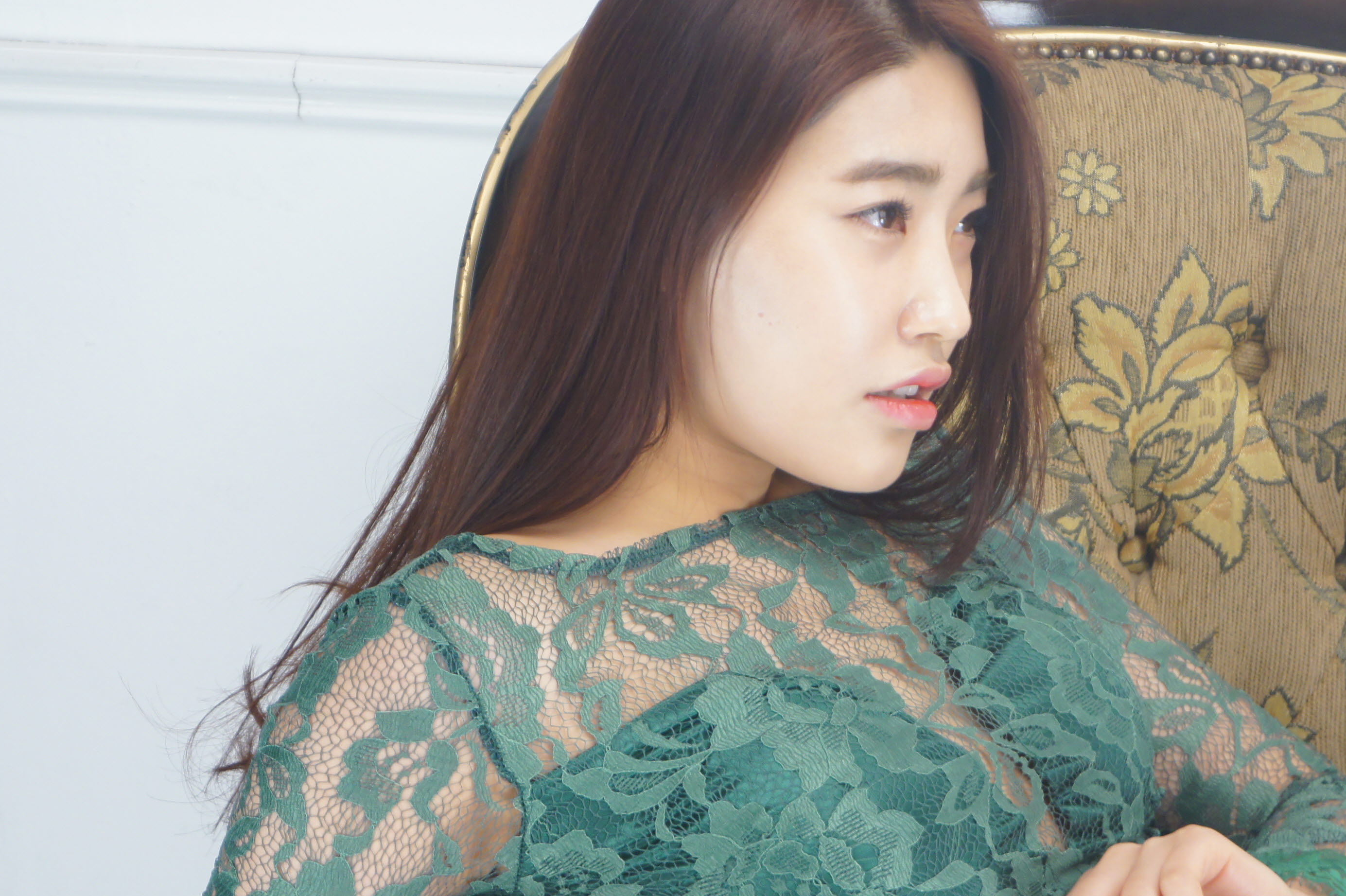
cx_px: 404
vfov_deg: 10.0
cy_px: 308
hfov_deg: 15.0
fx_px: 5113
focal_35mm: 137
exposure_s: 1/100
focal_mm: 55
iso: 640
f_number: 5.6
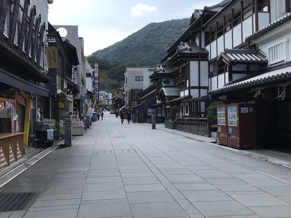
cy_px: 107
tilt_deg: +4.0
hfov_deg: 47.9
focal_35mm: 39
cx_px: 148
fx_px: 328
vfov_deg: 36.8
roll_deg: +1.5
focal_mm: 3.99
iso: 20
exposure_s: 1/2283
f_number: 1.8
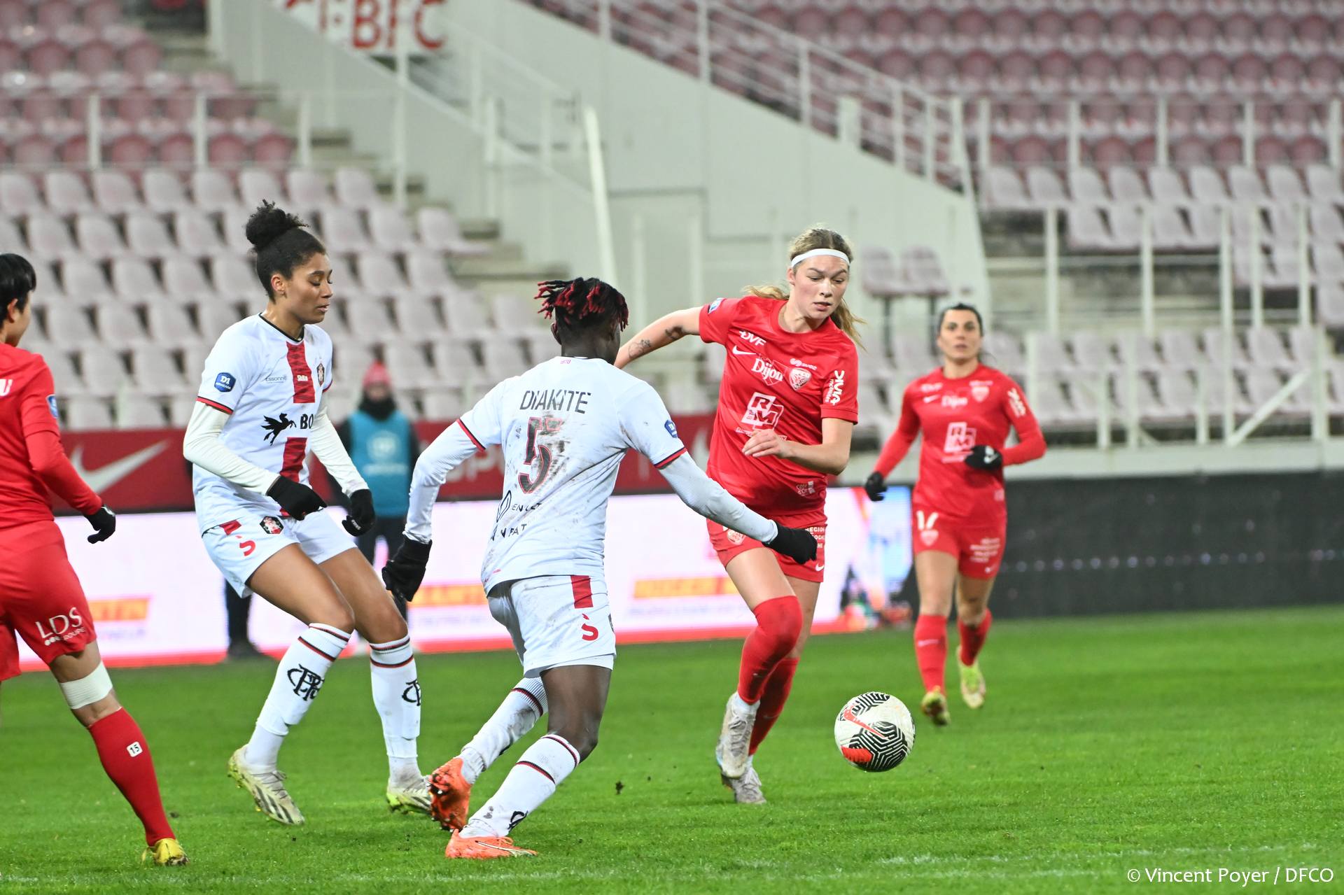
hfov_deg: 5.5
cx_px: 672
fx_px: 13996
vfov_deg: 3.7
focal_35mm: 375
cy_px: 448
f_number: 4
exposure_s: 1/640
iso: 3200
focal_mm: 250
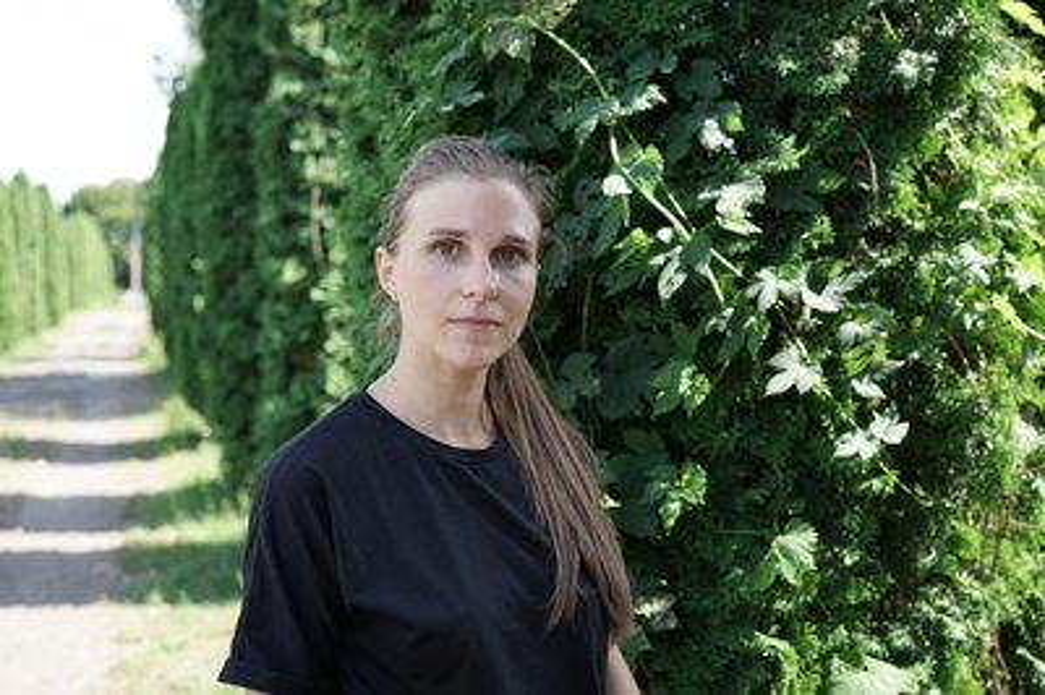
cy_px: 348
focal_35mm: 35
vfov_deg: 37.8
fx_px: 1015
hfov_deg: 54.5
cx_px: 522
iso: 100
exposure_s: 1/250
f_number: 2.8
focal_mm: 35
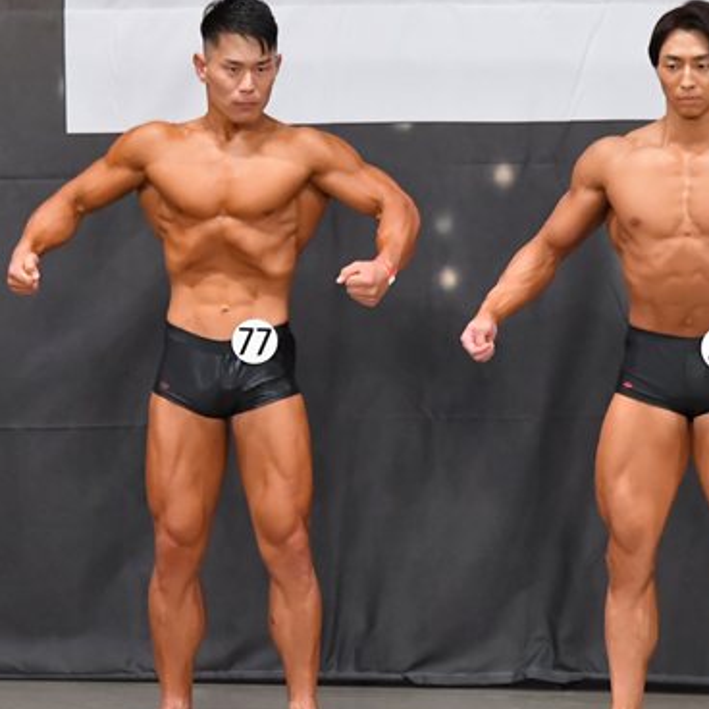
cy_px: 366
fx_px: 8365
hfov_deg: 4.9
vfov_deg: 4.9
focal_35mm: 361
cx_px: 192
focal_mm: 135
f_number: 5.6
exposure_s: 1/400
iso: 6400
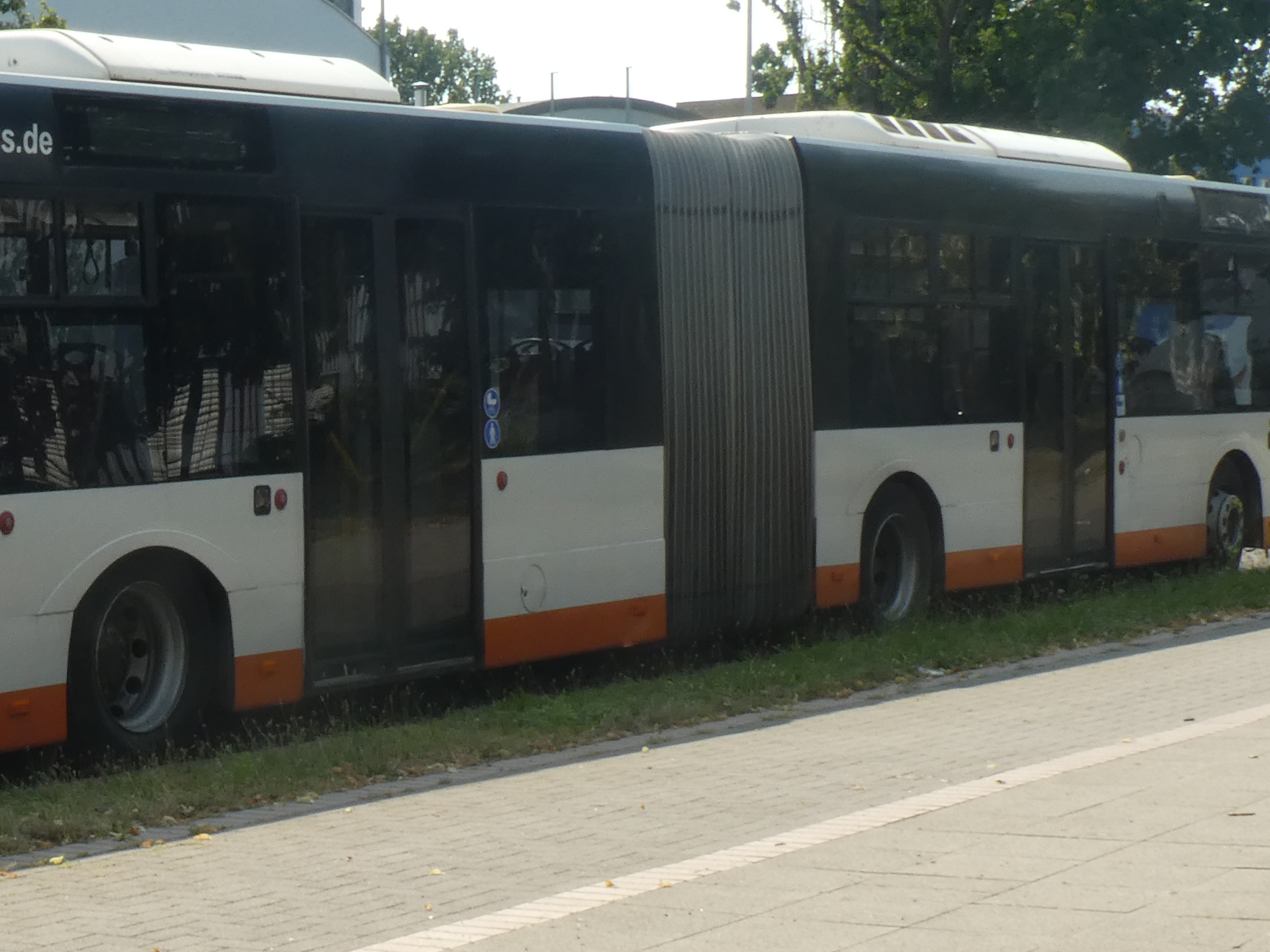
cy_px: 638
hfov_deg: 22.0
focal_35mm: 87
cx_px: 143
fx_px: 3192
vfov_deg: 16.9
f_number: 3.7
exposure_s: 1/125
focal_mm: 6.7
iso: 80
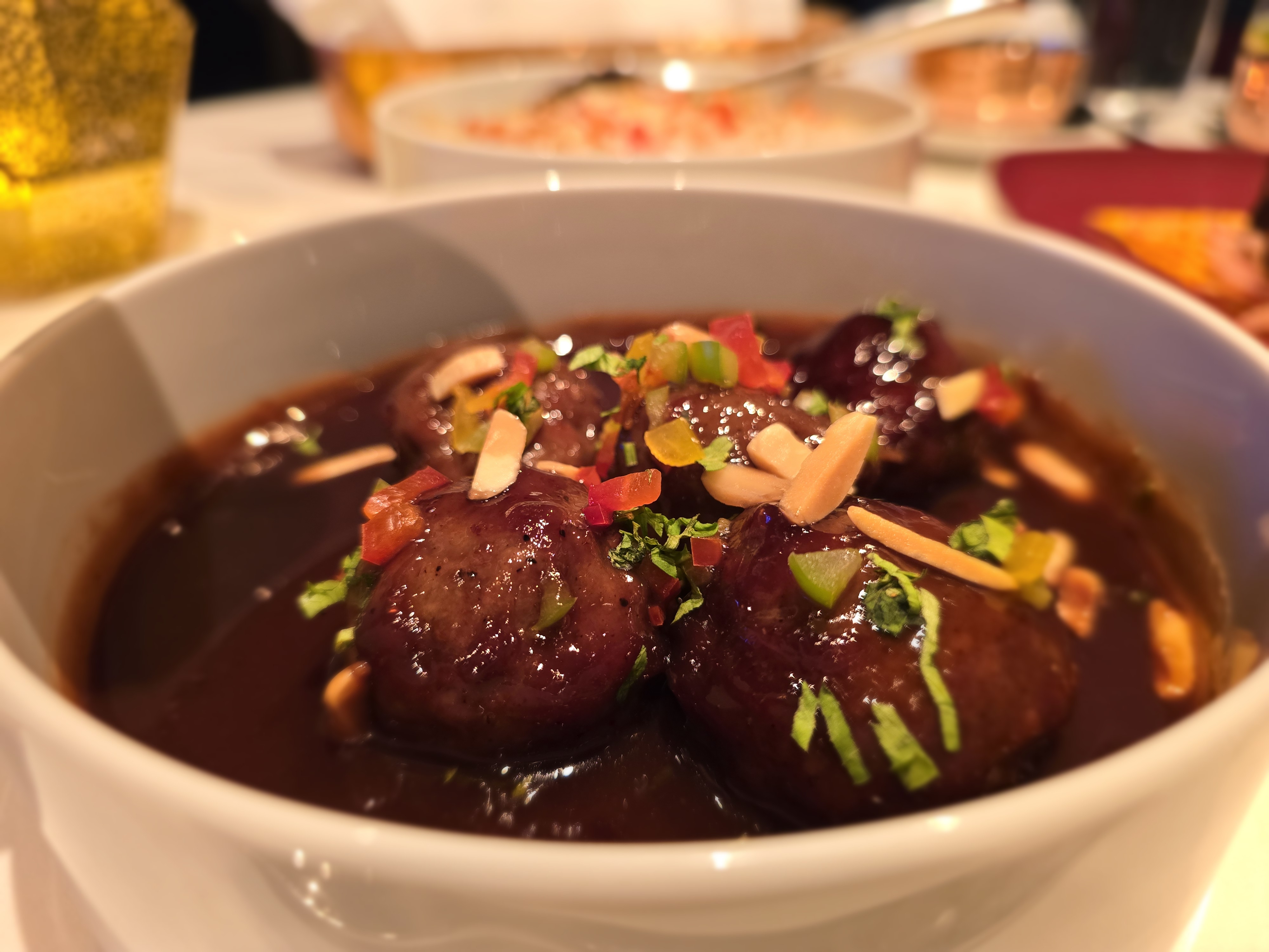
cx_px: 634
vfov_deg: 58.9
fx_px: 843
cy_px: 476
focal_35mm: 23
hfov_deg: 73.9
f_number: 1.7
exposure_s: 1/60
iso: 400
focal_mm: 6.3
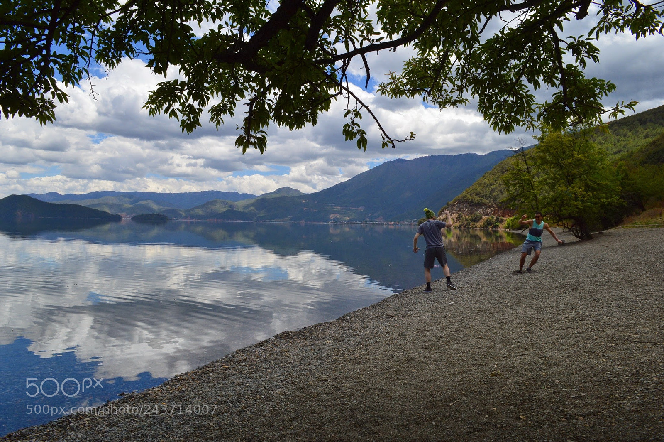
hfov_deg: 67.4
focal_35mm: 27
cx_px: 332
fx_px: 498
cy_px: 221
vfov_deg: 47.9
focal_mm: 18
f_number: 11
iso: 360
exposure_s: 1/500
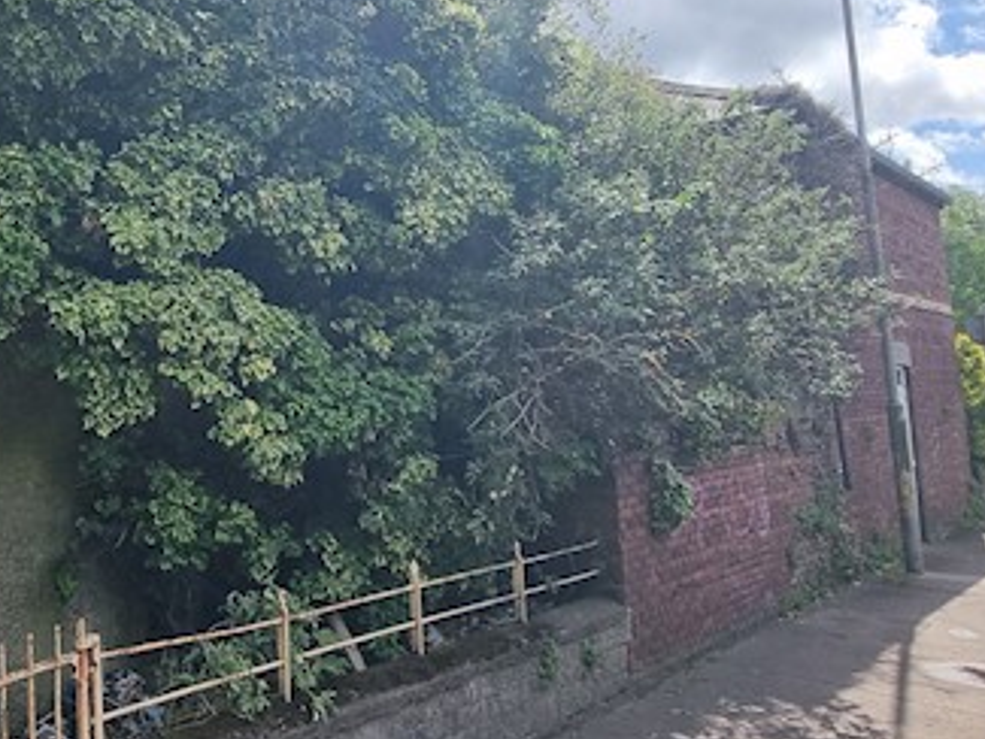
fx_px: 797
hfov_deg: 59.8
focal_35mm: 28
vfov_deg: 49.1
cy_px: 262
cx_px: 239
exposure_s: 1/2224
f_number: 2.2
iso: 50
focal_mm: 2.2
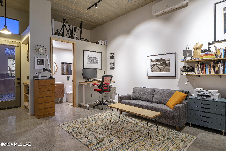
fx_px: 119
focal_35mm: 19
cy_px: 76
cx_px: 113
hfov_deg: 86.9
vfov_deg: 64.5
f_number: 8
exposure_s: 2
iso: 200
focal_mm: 19
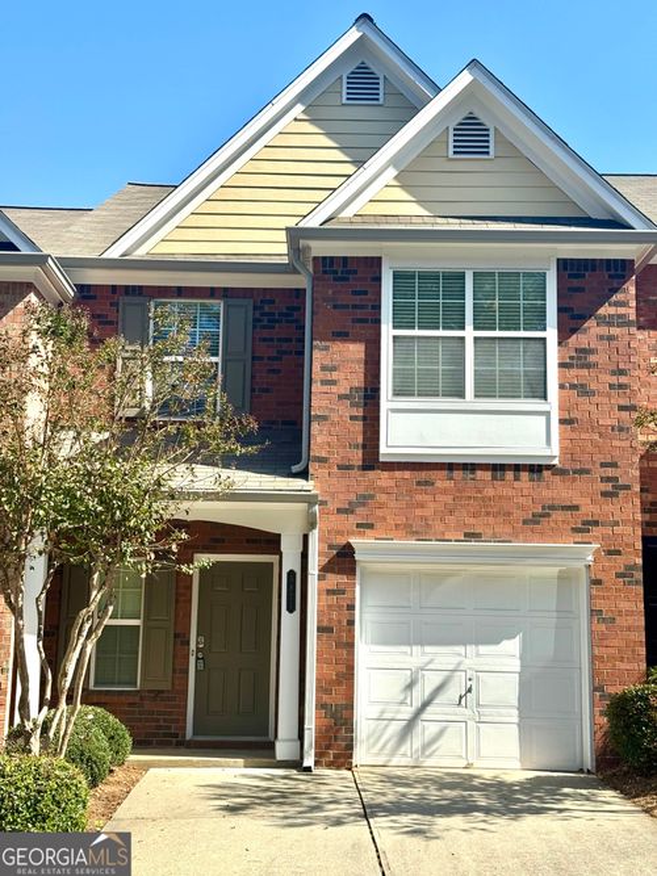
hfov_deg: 30.3
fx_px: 1215
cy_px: 438
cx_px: 328
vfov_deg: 39.7
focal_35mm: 48
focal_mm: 6.76
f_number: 1.78
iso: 64
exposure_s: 1/3425
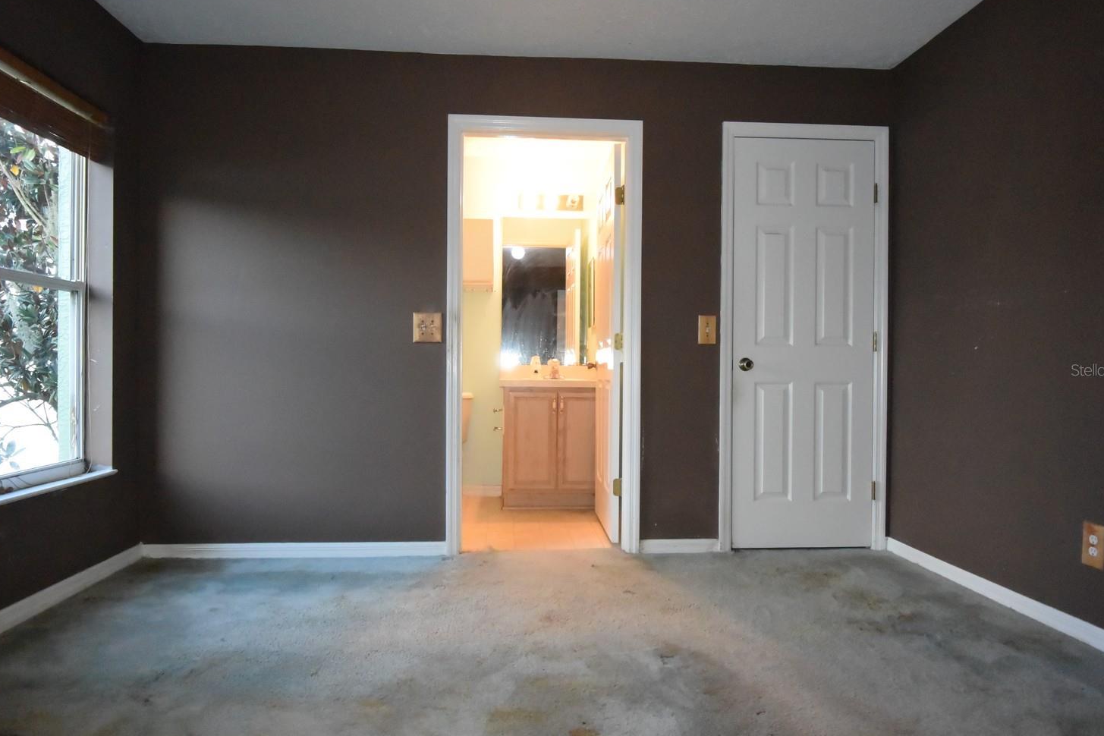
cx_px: 536
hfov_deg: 78.6
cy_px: 370
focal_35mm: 22
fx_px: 675
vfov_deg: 57.2
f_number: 3.8
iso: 3200
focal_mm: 7.5
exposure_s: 1/60
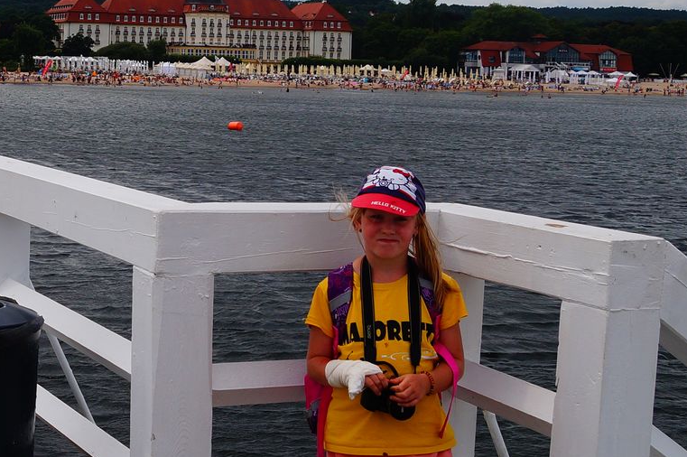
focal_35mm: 71
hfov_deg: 26.9
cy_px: 115
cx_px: -1
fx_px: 1354
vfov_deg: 19.0
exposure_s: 1/400
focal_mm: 18
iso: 100
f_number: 8
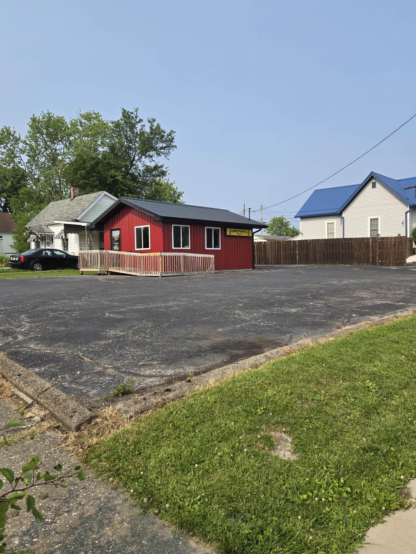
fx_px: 417
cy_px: 275
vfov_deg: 67.3
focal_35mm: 26
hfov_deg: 53.0
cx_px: 194
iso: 25
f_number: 1.8
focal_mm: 5.4
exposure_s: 1/1915
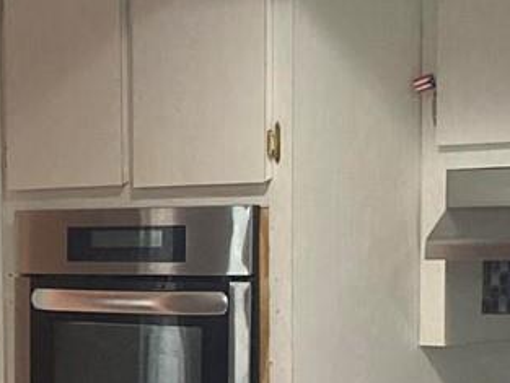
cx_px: -75
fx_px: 2108
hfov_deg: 13.5
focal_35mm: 143
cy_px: 442
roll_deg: +1.6
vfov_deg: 10.2
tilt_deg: -5.5
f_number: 1.8
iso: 125
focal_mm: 3.99
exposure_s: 1/60
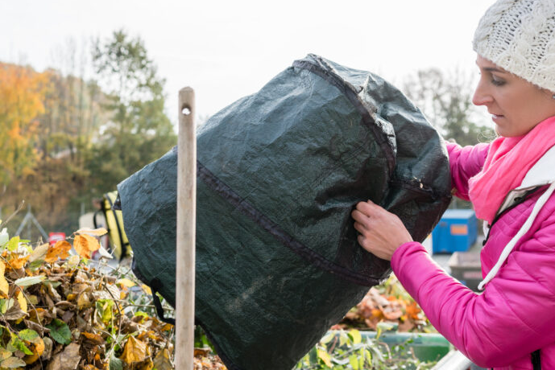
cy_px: 162
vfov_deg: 26.0
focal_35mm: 52
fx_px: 802
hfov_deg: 38.2
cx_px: 290
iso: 250
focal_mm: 35
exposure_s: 1/500
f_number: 4
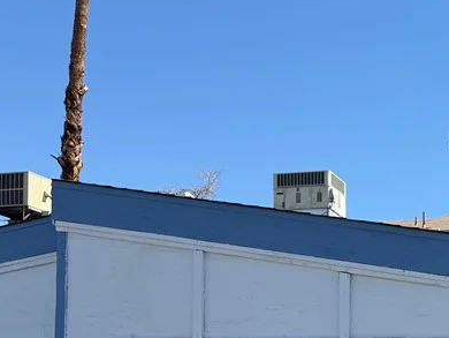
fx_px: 818
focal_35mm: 63
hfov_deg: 28.1
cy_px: 411
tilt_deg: +0.7
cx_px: 487
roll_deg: -0.6
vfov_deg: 21.6
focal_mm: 6.76
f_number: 1.78
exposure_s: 1/3759
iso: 80
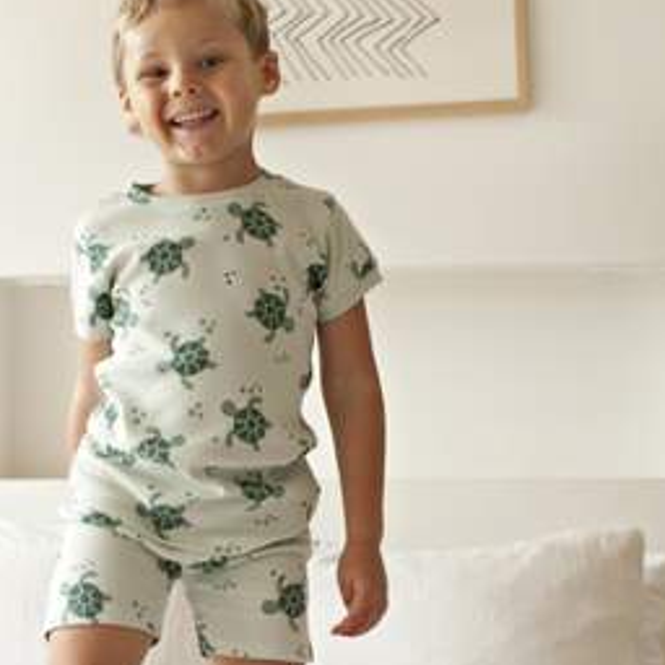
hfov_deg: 20.9
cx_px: 261
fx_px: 1804
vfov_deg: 20.7
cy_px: 501
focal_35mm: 83
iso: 640
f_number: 3.5
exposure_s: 1/125
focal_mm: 50
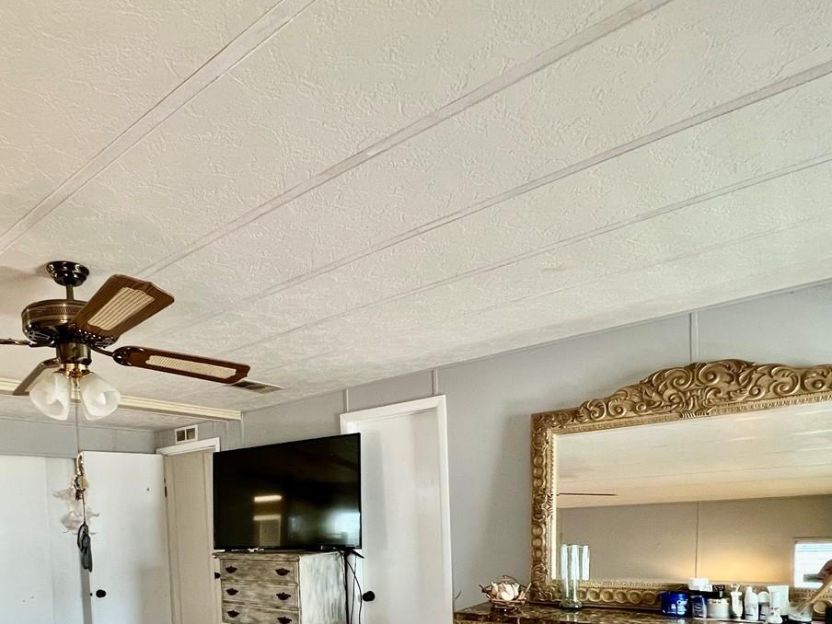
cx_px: 295
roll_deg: +3.0
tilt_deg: -2.0
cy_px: 539
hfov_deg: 72.2
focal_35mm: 23
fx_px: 553
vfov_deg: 53.0
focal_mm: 1.57
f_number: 1.8
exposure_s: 1/60
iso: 250
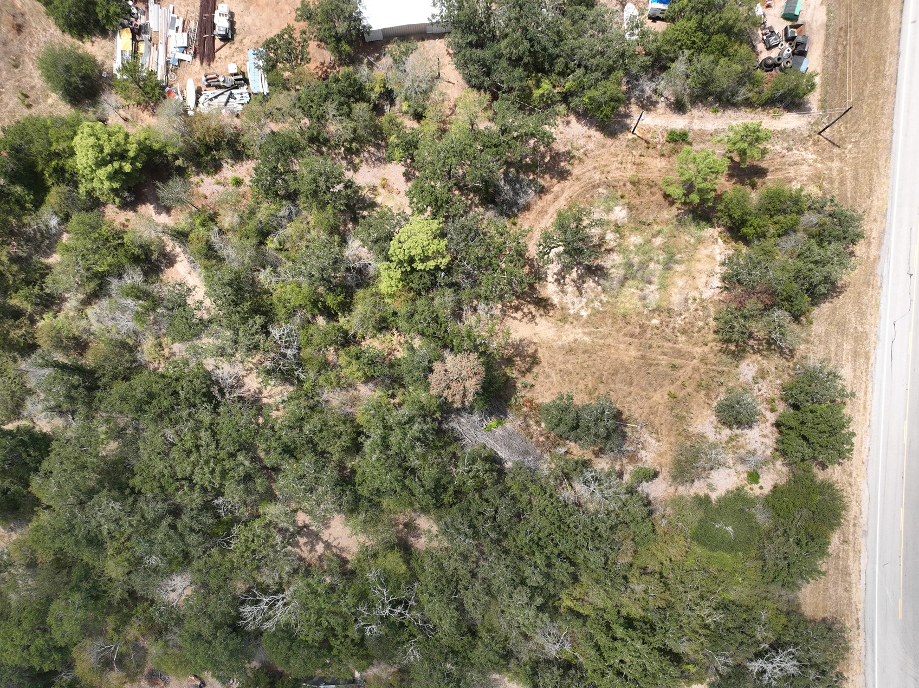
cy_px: 391
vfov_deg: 48.1
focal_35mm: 29
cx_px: 461
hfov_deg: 61.7
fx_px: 769
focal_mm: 12.29
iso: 110
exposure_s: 1/1250
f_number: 2.8
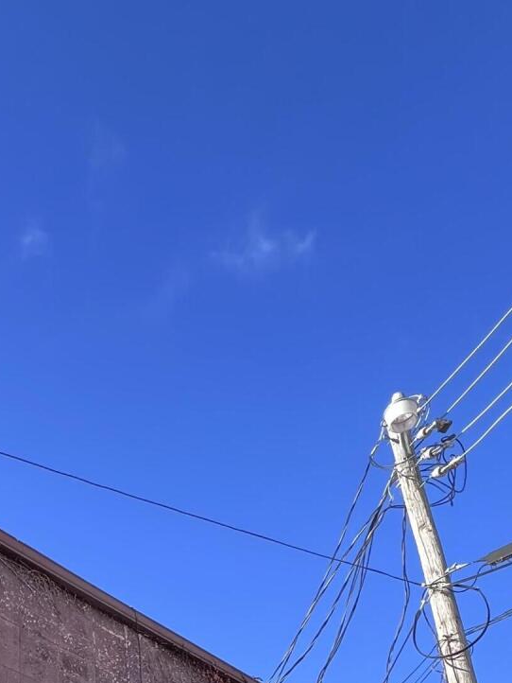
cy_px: 825
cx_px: -54
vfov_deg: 38.0
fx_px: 710
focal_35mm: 36
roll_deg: -4.2
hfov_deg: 34.2
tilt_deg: +19.9
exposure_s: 1/149
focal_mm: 1.57
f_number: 1.8
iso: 32
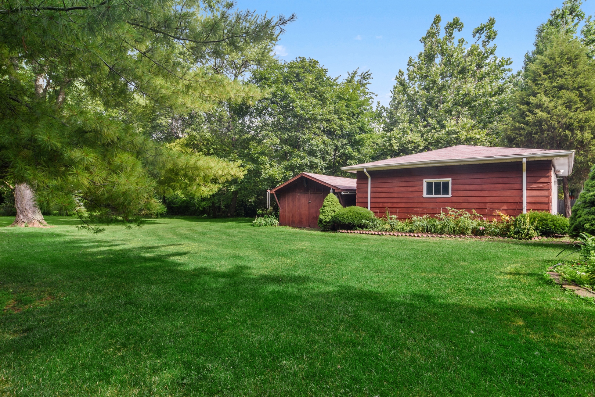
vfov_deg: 67.4
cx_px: 298
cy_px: 198
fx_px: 297
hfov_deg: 90.0
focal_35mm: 18
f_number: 8
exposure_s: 1/100
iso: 200
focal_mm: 12
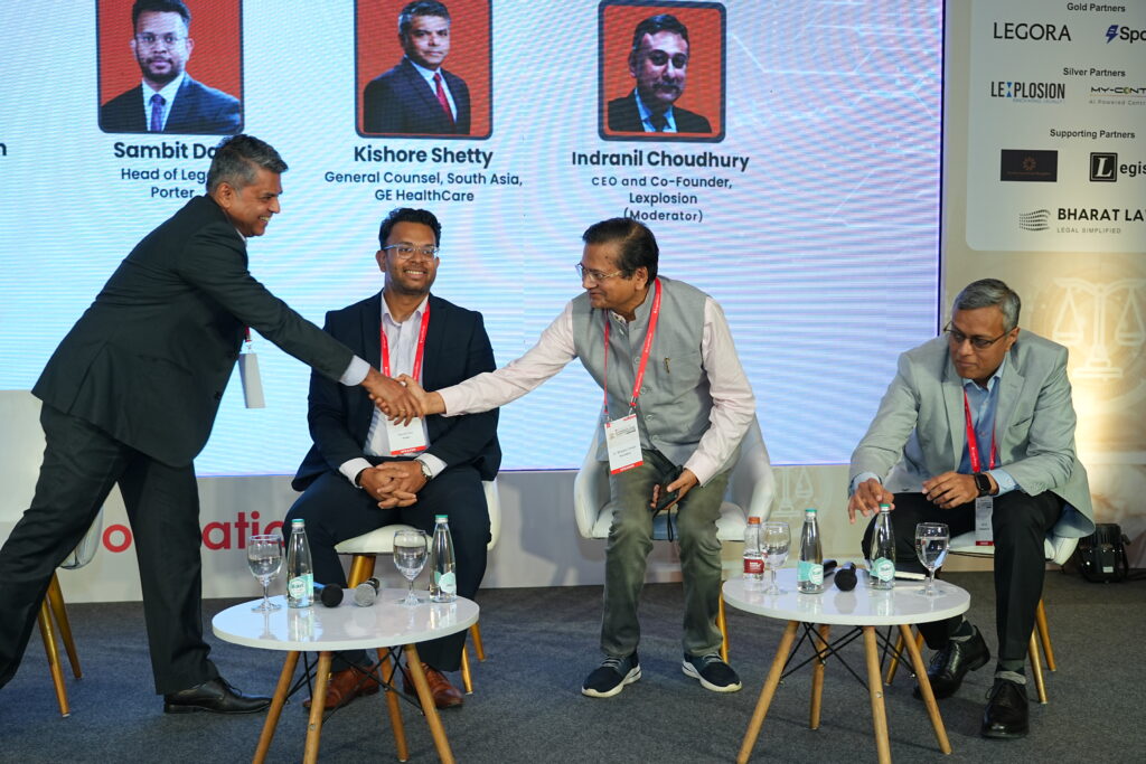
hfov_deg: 42.7
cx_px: 573
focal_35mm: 46
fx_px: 1464
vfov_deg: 29.3
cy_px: 382
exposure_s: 1/125
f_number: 4
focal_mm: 46
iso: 400
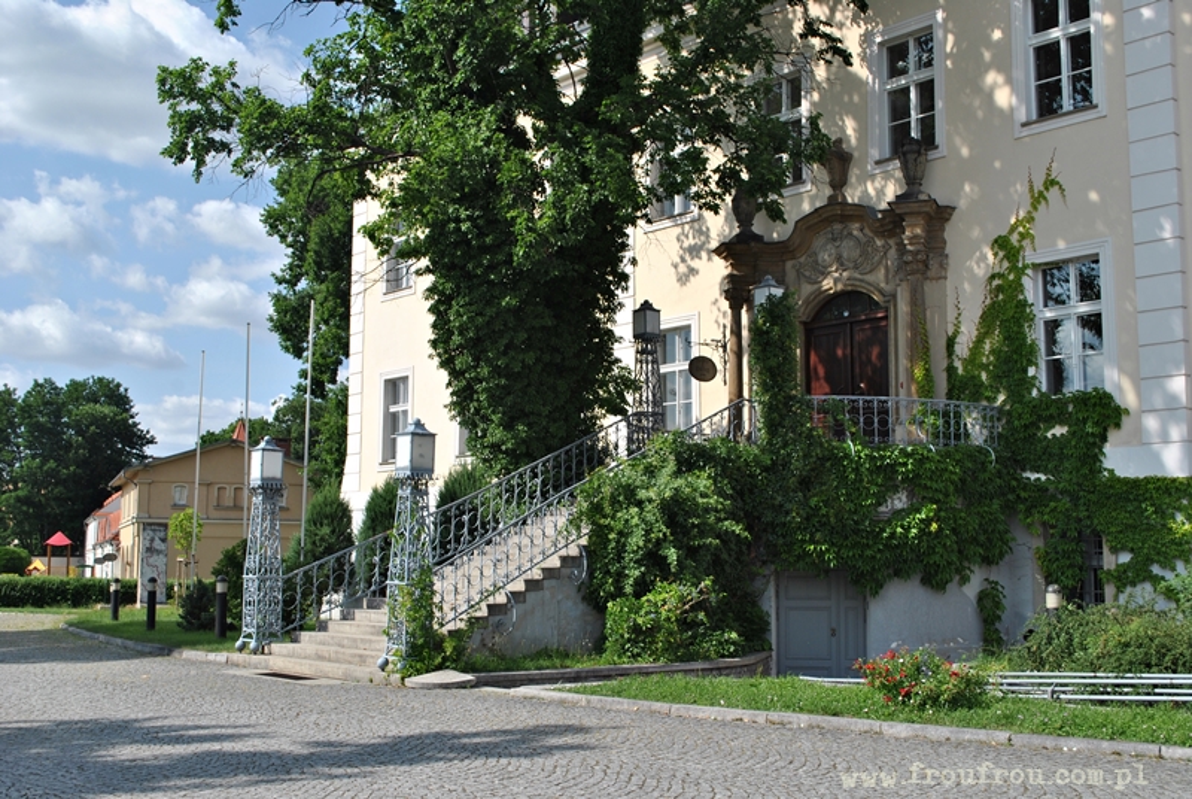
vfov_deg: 32.0
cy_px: 400
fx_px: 1393
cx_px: 596
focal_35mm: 42
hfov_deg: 46.3
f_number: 8
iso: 100
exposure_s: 1/250
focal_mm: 28
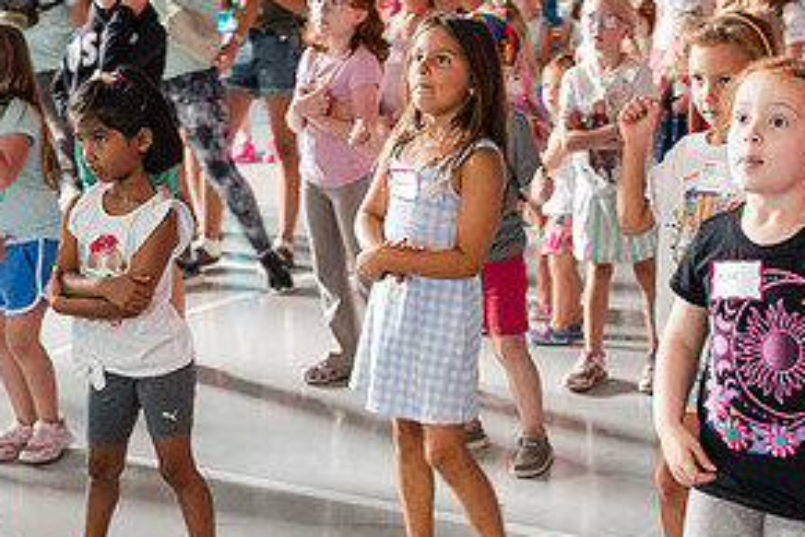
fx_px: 1655
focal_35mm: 74
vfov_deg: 18.4
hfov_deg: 26.8
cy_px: 306
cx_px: 641
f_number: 2.8
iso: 6400
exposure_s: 1/60
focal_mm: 35
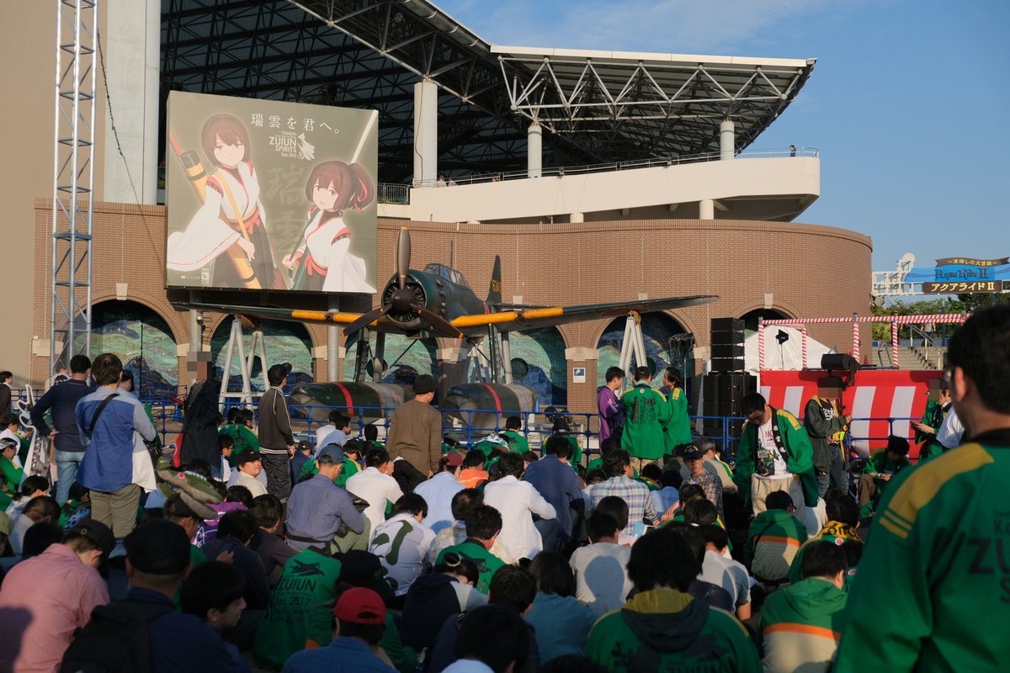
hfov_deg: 53.1
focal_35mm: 36
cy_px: 336
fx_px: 1010
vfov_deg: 36.9
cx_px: 505
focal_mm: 24.3
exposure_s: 1/5800
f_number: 3.2
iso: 640
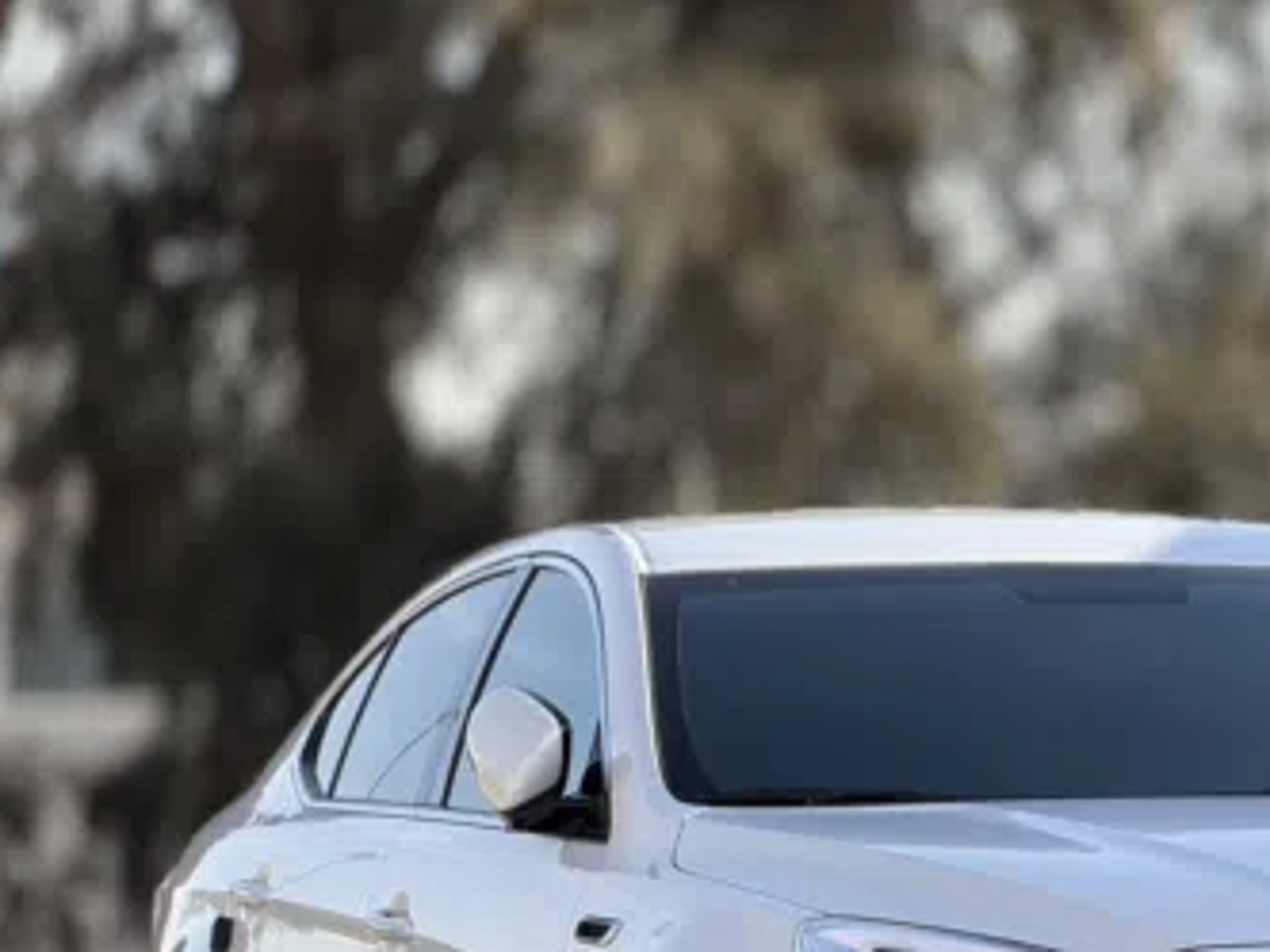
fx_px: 7081
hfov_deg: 10.2
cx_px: 1140
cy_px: 573
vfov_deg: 7.7
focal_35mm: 193
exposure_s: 1/482
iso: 50
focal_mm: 16.89
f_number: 2.8
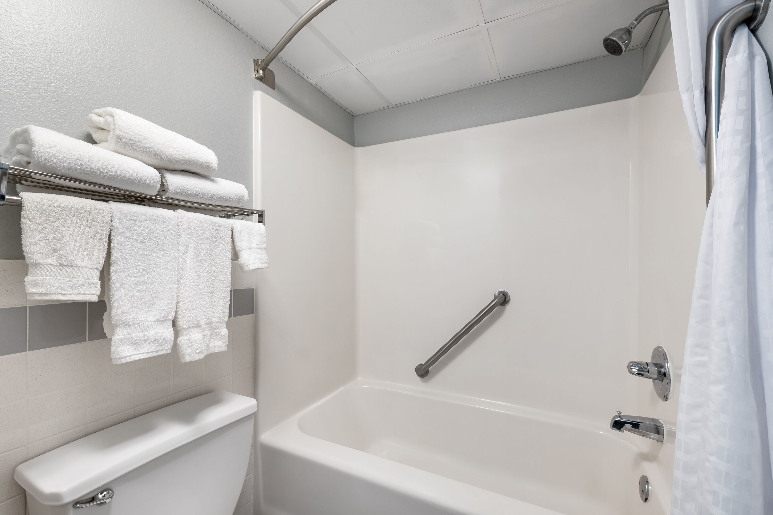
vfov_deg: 77.2
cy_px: 258
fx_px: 322
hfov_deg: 100.4
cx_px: 386
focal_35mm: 15
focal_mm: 15
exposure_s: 1/20
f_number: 8
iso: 400
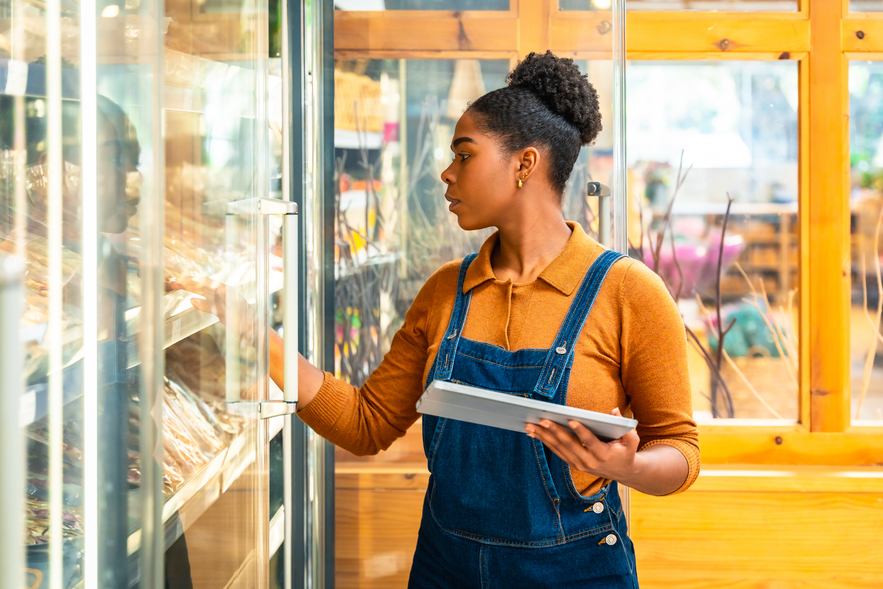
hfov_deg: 33.6
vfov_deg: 22.8
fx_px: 1462
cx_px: 442
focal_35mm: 60
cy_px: 294
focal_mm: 59.6
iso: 800
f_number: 2.8
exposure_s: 1/250
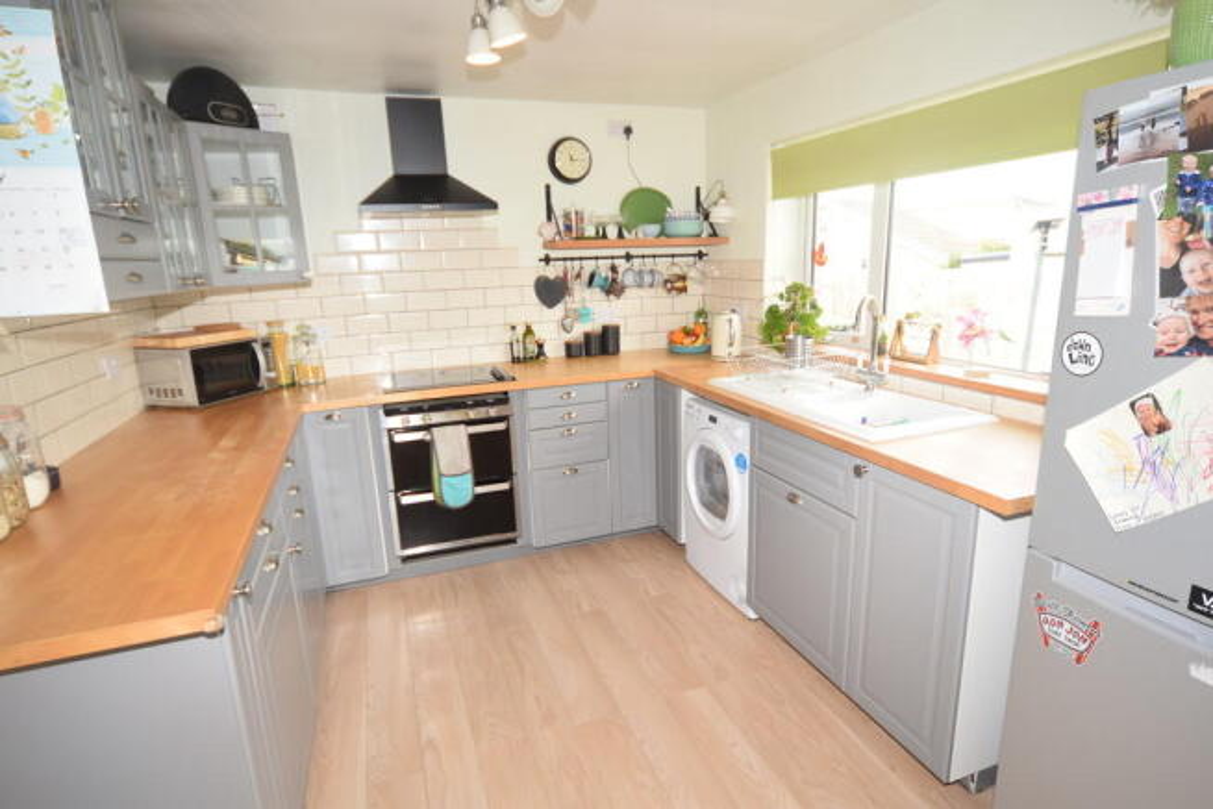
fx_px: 607
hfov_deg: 90.0
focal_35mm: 18
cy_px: 404
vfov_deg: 67.4
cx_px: 606
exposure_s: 1/125
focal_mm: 12
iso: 450
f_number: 5.6
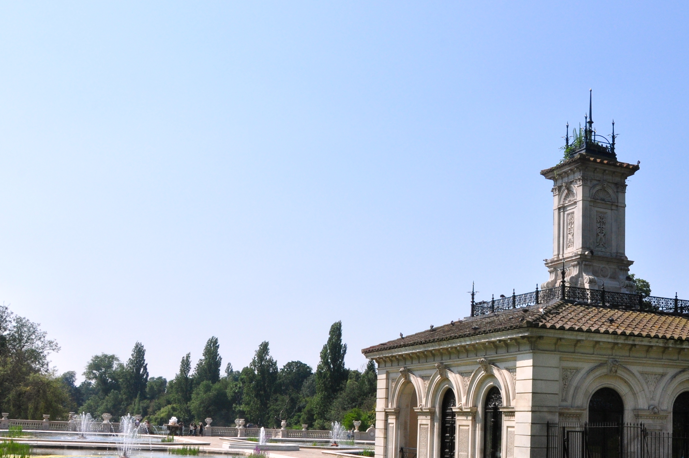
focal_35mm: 45
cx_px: 500
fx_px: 860
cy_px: 300
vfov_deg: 29.6
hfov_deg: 42.6
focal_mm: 18
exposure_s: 1/320
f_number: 18
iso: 400
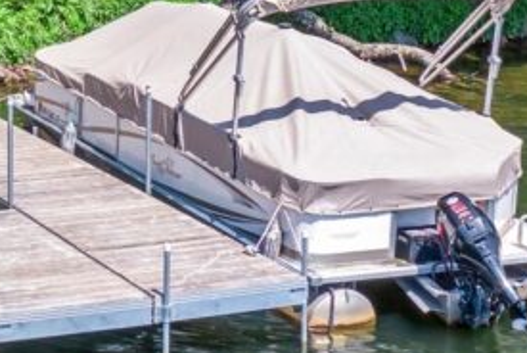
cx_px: -291
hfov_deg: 15.3
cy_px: -19
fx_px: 1788
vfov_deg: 11.1
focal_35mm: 122
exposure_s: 1/30
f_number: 3.5
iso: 100
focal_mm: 10.26
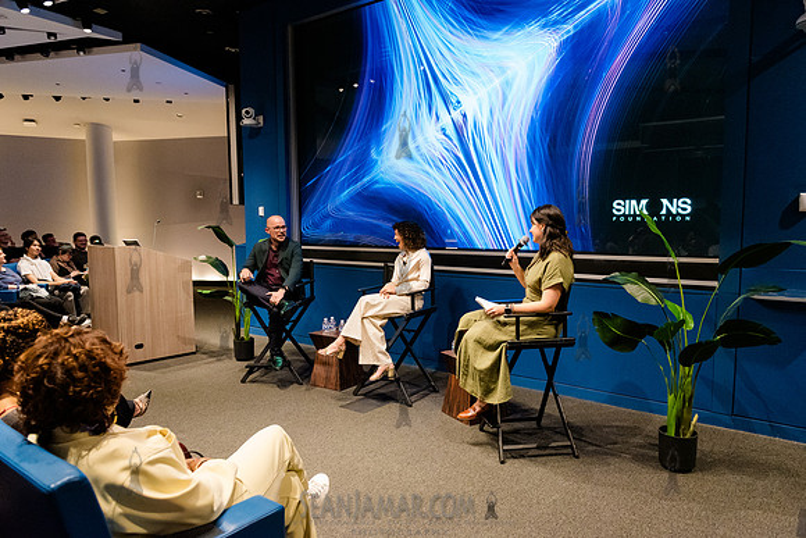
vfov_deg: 52.3
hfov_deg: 72.7
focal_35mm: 24
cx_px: 407
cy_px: 269
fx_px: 548
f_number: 3.5
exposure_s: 1/200
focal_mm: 24
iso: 6400
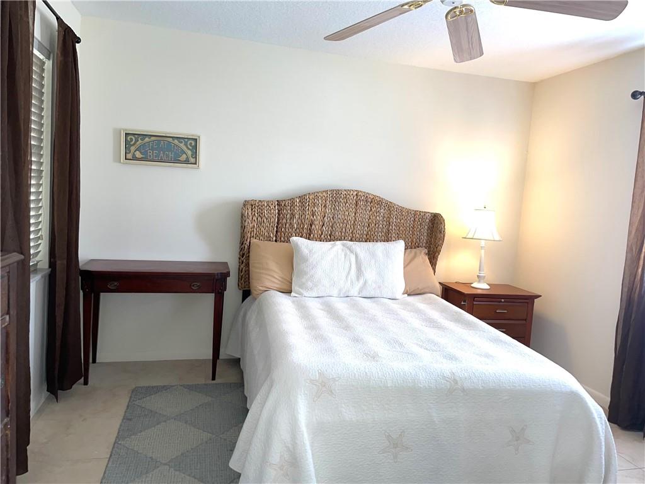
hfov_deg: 67.3
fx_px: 484
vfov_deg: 53.1
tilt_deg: -5.5
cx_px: 322
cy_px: 242
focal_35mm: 26
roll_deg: -3.9
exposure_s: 1/24
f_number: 1.6
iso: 64
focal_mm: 4.2
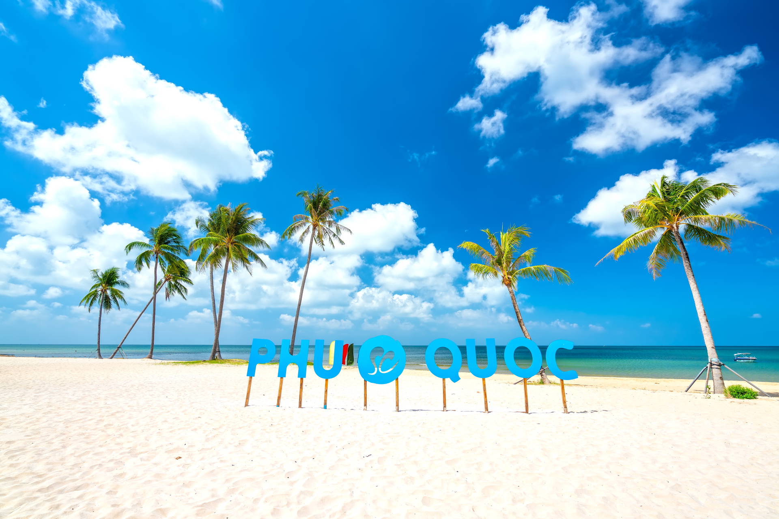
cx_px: 390
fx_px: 346
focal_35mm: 16
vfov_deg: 73.7
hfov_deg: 96.7
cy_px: 260
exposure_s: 1/160
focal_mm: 16
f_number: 8
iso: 100
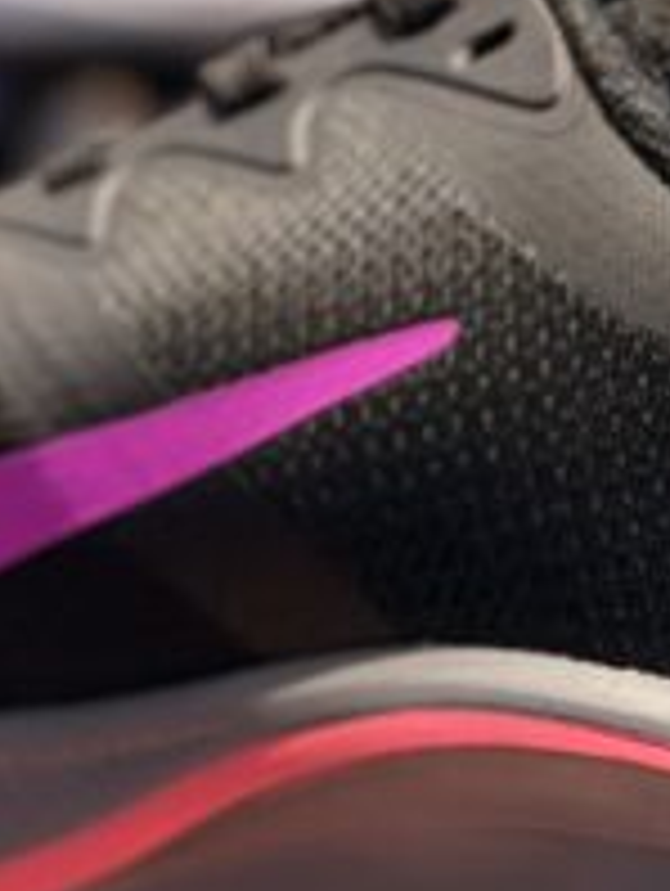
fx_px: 5820
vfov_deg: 8.7
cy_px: 659
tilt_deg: -6.7
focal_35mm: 226
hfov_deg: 6.6
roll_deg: +0.9
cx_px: 342
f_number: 1.78
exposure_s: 1/100
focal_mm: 6.76
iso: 80
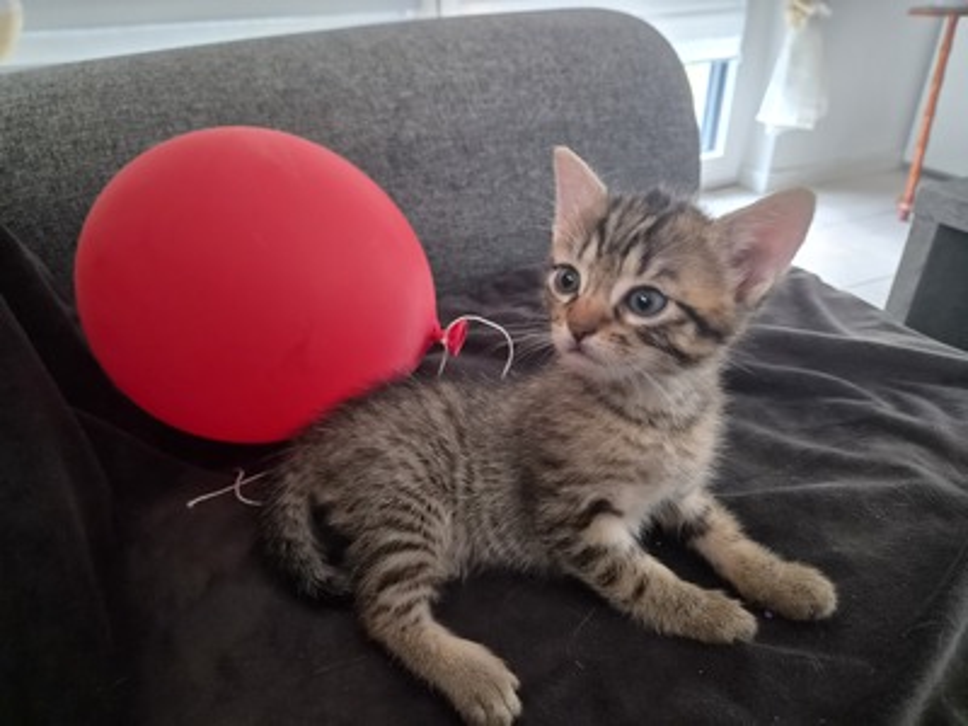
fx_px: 643
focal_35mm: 23
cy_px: 363
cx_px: 484
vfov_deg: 58.9
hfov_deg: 73.9
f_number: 1.8
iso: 1250
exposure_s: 1/39
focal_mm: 5.4
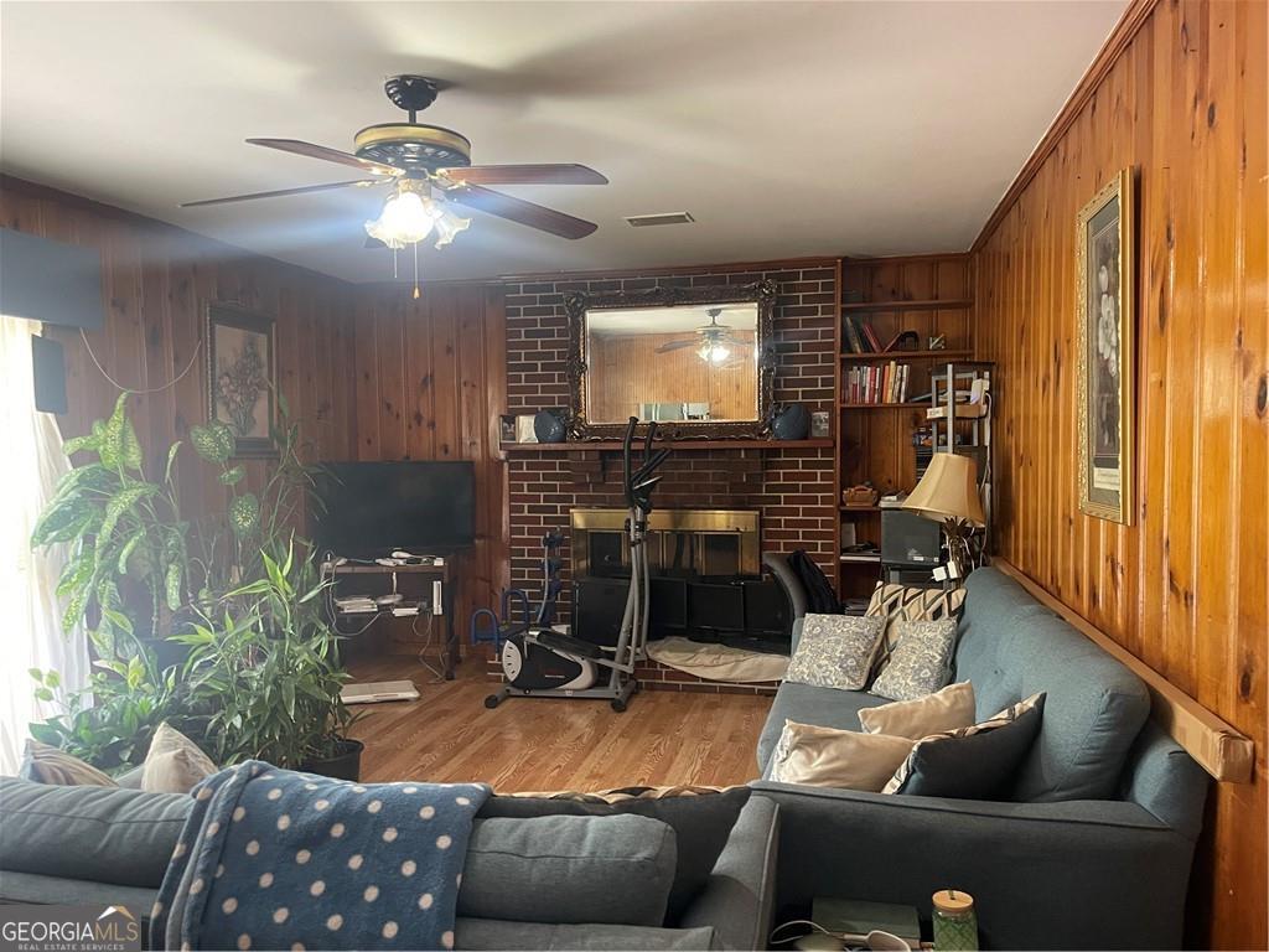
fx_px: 916
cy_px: 476
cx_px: 634
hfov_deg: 69.4
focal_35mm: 25
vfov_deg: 54.9
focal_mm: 5.1
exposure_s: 1/60
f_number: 1.6
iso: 400
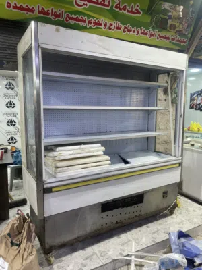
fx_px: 195
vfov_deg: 69.4
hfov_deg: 54.9
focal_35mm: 25
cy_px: 135
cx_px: 101
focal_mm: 5.1
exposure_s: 1/100
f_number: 1.6
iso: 64
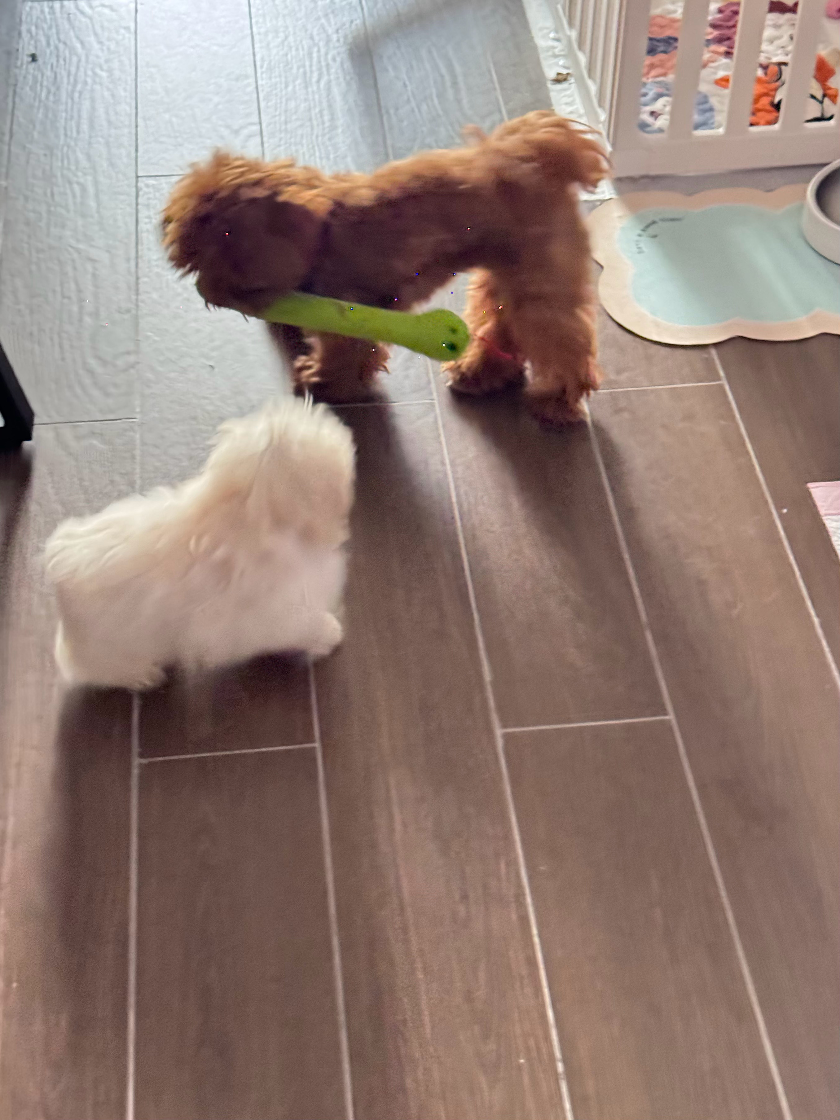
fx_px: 1553
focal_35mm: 48
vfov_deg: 39.7
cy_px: 560
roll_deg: -0.7
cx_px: 420
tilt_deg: -43.2
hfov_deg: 30.3
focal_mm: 6.86
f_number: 1.78
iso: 640
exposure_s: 1/24
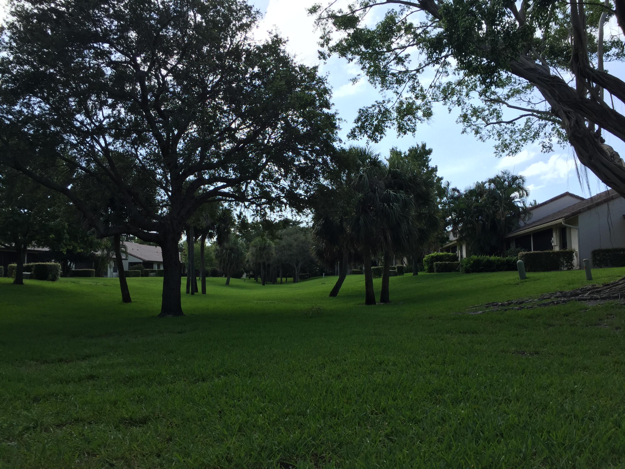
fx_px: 524
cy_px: 234
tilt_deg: +5.2
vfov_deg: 48.2
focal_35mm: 29
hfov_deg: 61.7
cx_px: 312
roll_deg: +1.1
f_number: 2.2
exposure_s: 1/1236
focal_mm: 4.15
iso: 32
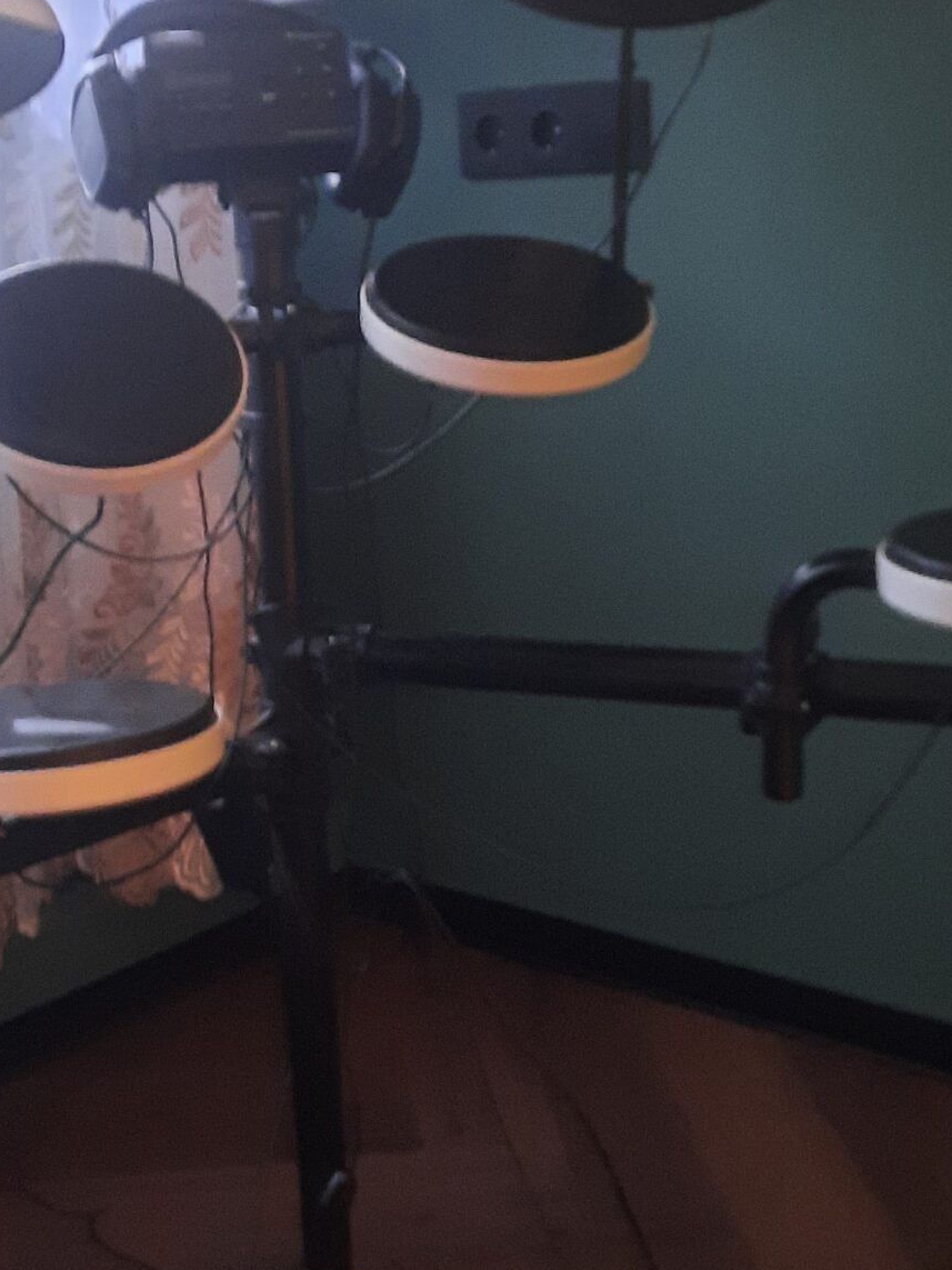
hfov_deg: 25.9
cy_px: 606
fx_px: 2054
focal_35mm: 56
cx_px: 310
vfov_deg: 34.3
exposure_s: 1/20
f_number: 2
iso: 800
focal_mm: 4.6
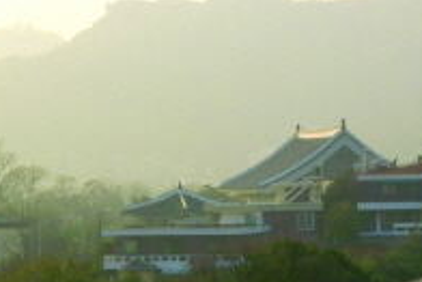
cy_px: 235
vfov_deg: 7.1
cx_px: 372
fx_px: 2276
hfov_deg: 10.5
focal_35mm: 194
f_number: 14
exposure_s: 1/30
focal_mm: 44
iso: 100
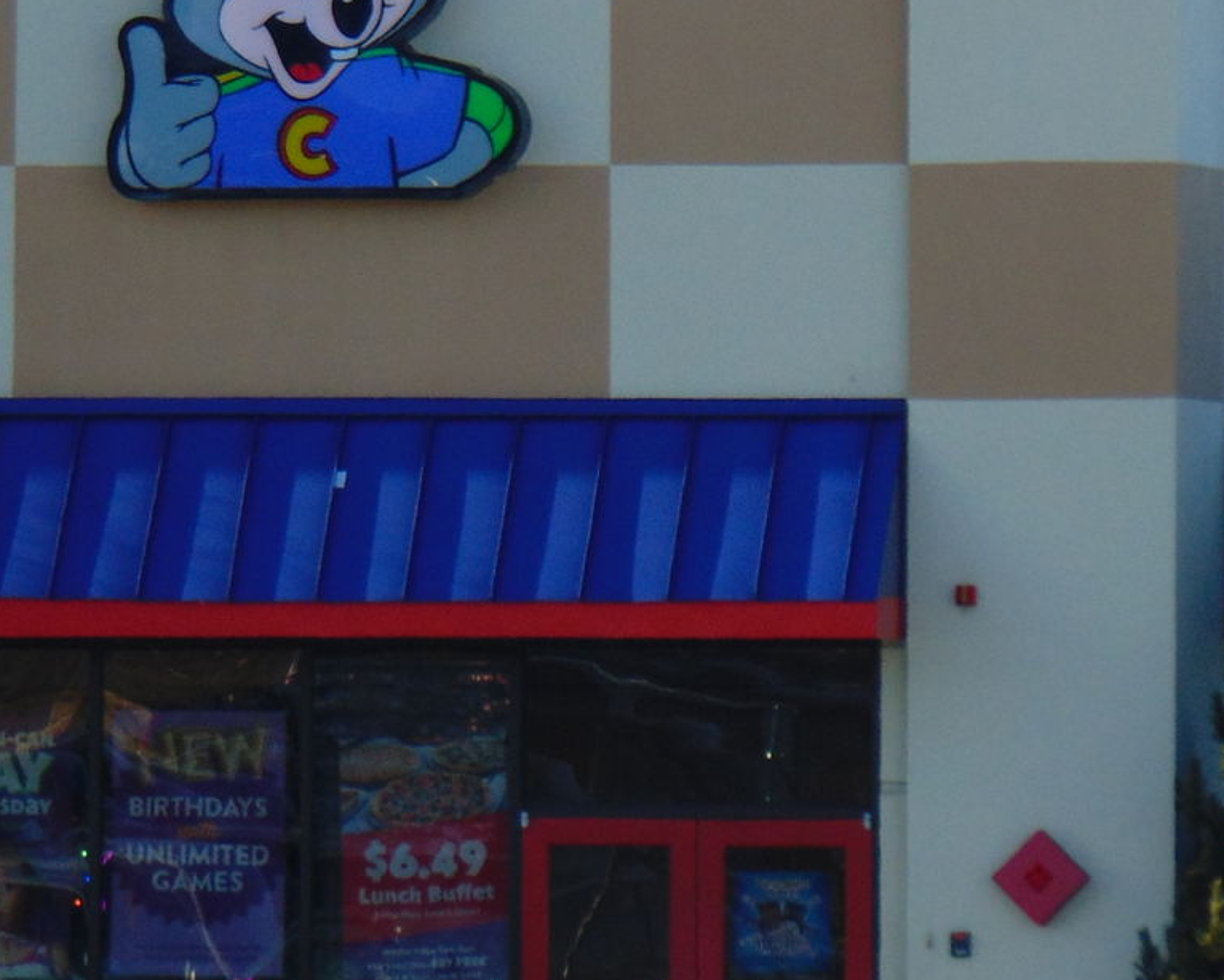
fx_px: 27209
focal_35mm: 751
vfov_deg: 2.1
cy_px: 45
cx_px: 785
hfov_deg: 2.6
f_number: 4.2
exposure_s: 1/320
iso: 80
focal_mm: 55.1
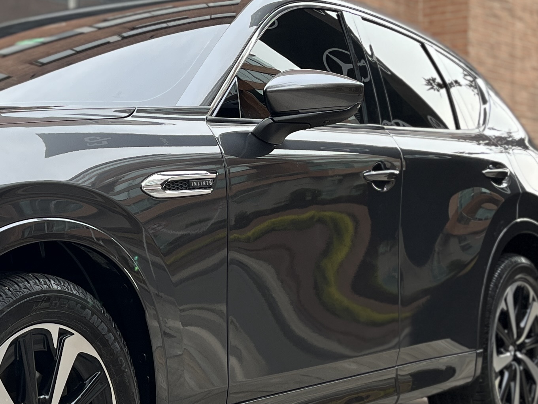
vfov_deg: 19.1
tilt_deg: -0.8
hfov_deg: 23.9
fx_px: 1197
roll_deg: +0.6
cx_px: -38
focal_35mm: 77
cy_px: 253
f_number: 1.6
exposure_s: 1/109
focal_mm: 5.1
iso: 50
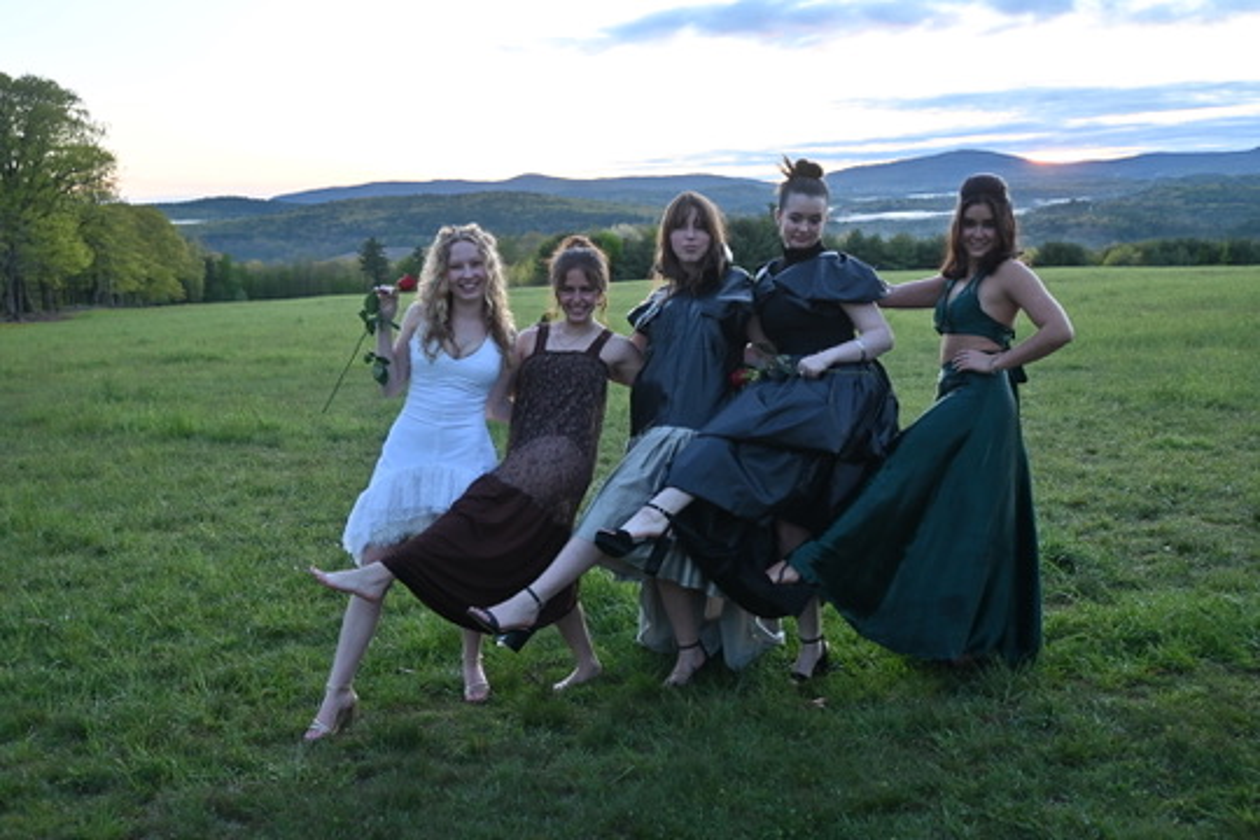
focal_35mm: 34
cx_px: 630
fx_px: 1207
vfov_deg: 38.4
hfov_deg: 55.1
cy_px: 420
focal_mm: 23
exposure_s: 1/125
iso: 560
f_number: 4.2
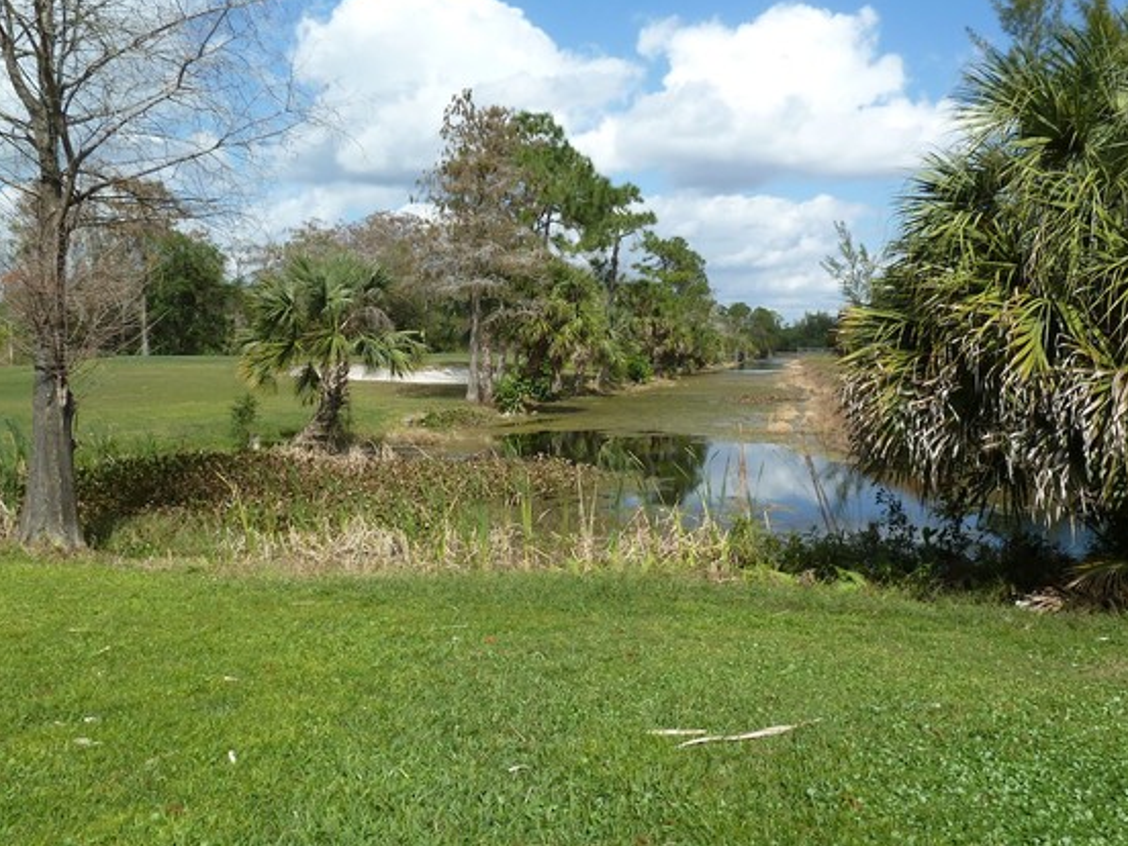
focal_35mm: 29
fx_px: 945
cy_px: 401
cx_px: 576
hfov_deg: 61.7
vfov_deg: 48.2
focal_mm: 4.1
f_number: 5
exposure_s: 1/400
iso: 80
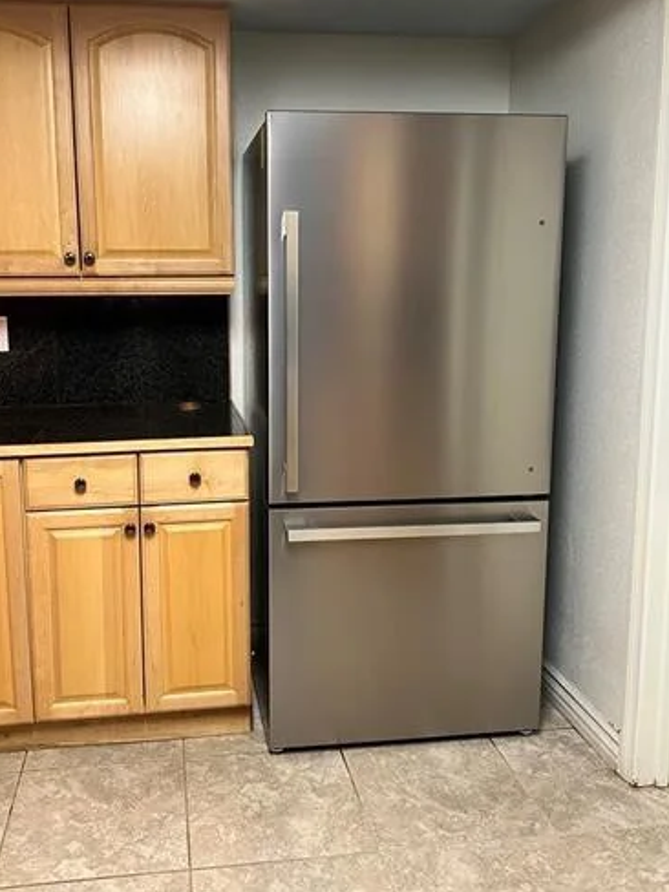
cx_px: 276
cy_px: 395
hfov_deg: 44.0
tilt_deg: -6.7
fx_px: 825
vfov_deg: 56.7
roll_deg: +0.8
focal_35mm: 32
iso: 200
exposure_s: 1/60
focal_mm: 5.7
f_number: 1.5
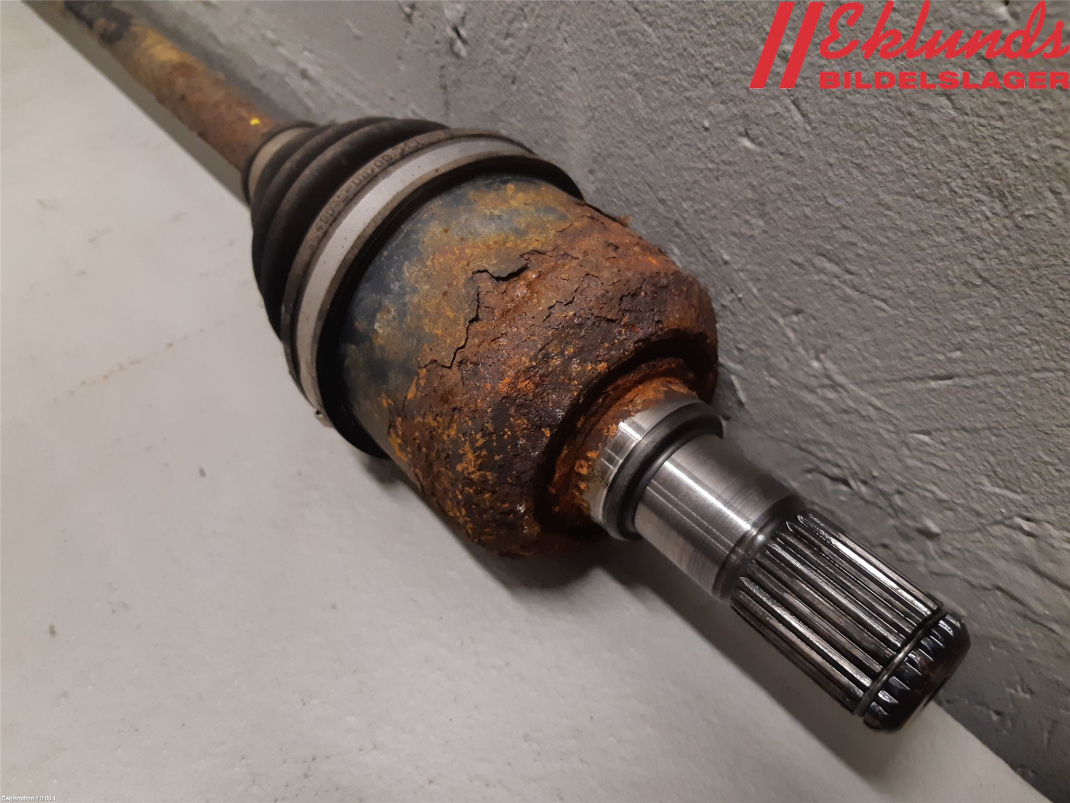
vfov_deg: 53.1
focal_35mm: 26
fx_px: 804
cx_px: 535
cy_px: 402
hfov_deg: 67.3
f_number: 1.7
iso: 200
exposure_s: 1/50
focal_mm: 3.93
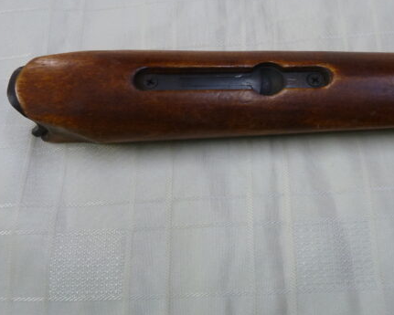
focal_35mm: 34
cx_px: 235
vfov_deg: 43.3
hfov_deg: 52.5
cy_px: 142
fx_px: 397
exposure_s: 1/30
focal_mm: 4.1
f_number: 3.3
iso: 200
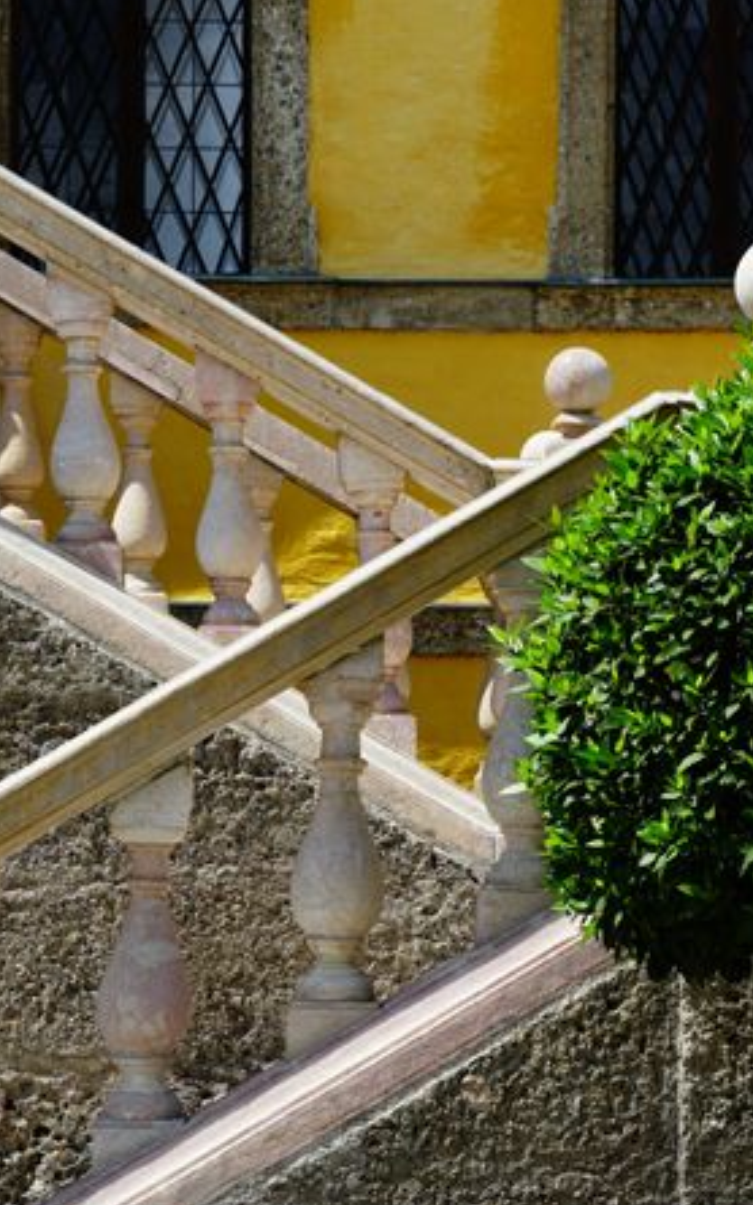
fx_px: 3120
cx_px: 440
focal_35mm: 95
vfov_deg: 21.9
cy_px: 596
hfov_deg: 13.8
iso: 100
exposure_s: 1/320
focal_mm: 54
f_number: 7.1
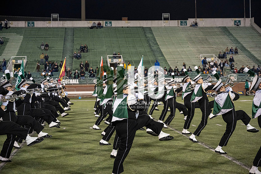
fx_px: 508
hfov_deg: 28.8
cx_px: 130
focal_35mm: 70
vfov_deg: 19.5
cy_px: 87
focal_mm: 70
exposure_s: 1/500
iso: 1600
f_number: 4
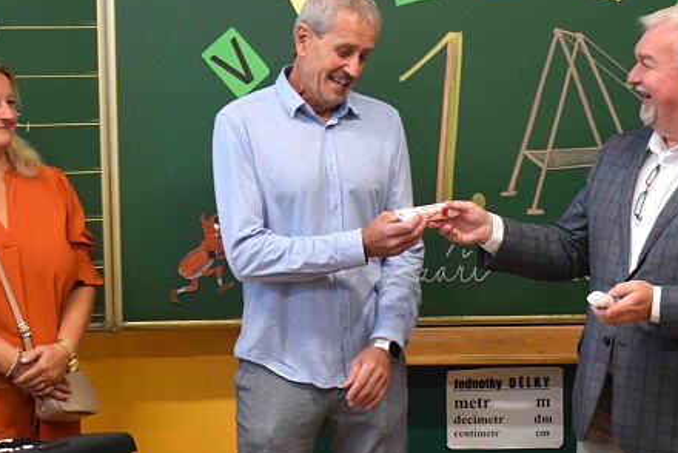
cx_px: 251
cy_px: 286
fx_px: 2302
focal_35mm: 122
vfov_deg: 11.2
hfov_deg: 16.7
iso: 1000
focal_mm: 35
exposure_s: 1/60
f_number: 4.2
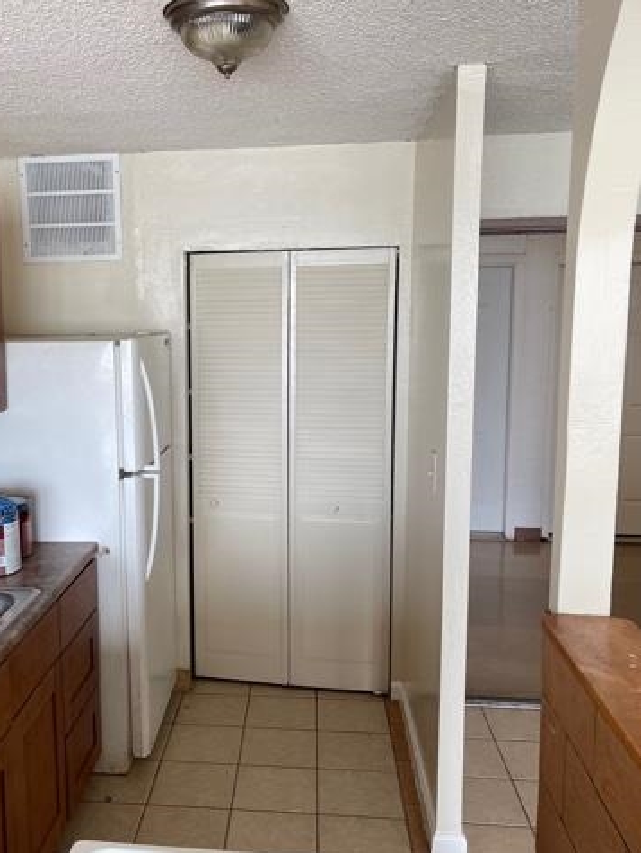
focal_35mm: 35
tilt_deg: -7.8
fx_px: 863
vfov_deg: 52.6
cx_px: 210
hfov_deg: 40.2
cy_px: 429
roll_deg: +0.5
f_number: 1.6
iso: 125
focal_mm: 5.1
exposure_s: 1/121
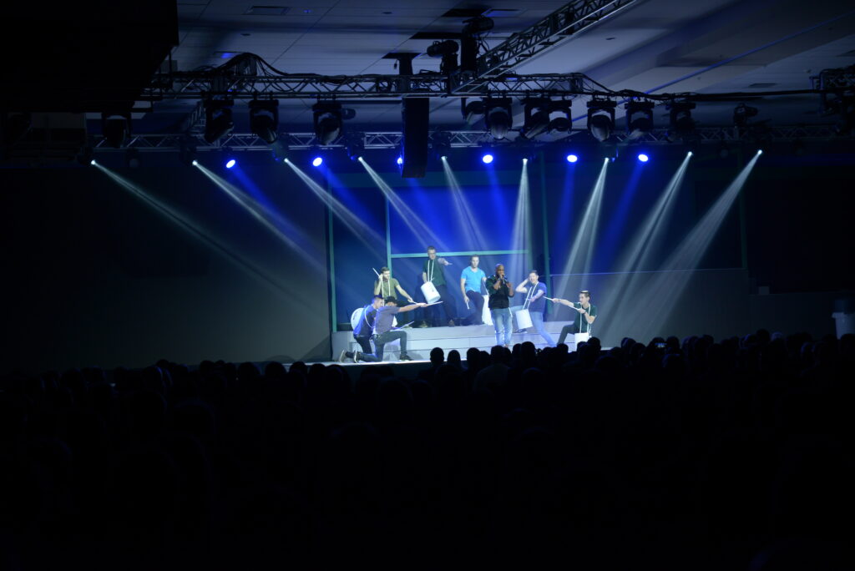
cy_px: 286
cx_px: 428
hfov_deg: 28.8
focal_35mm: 70
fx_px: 1663
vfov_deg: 19.5
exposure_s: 1/100
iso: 1000
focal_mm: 70
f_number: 4.5
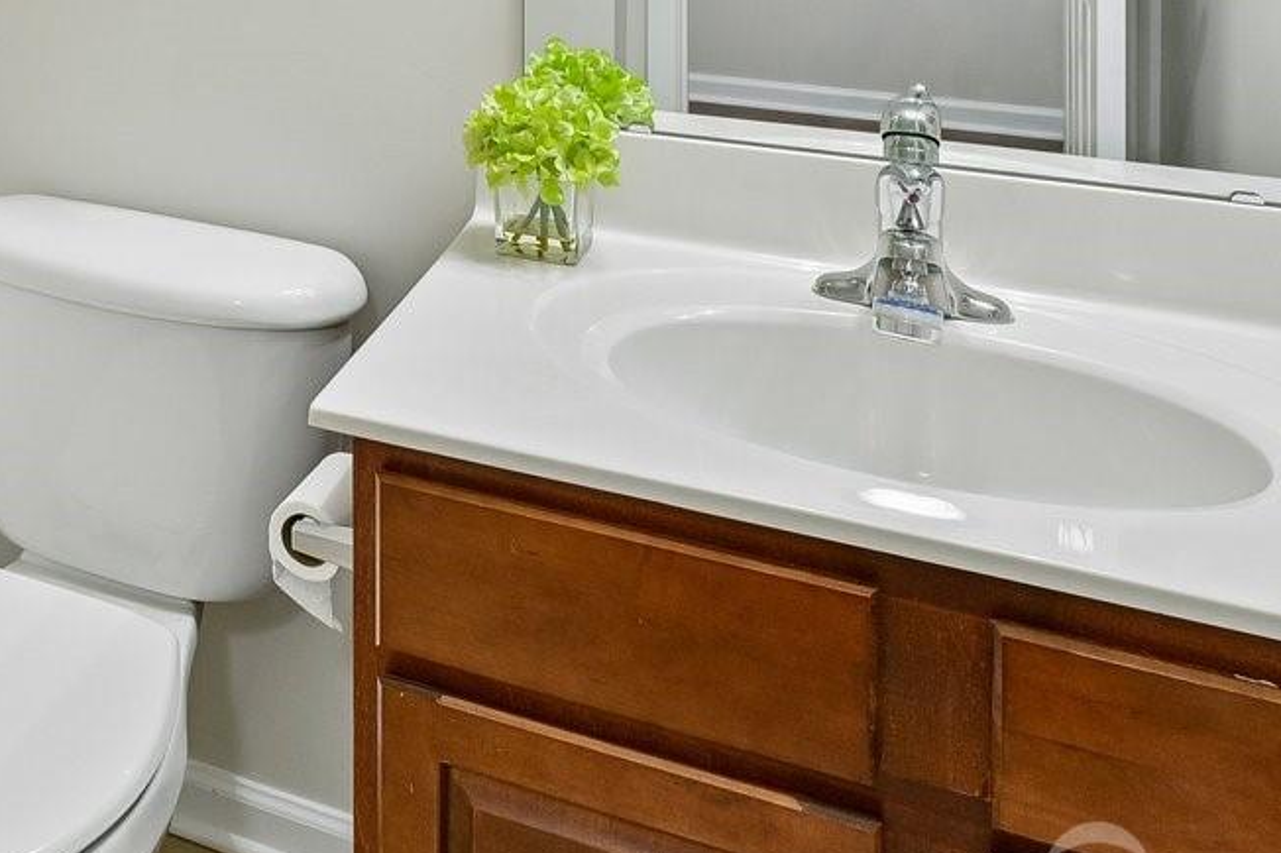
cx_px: -8
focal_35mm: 44
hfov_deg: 39.2
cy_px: -278
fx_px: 1565
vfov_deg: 25.8
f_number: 8
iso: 160
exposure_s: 1/15
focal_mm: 14
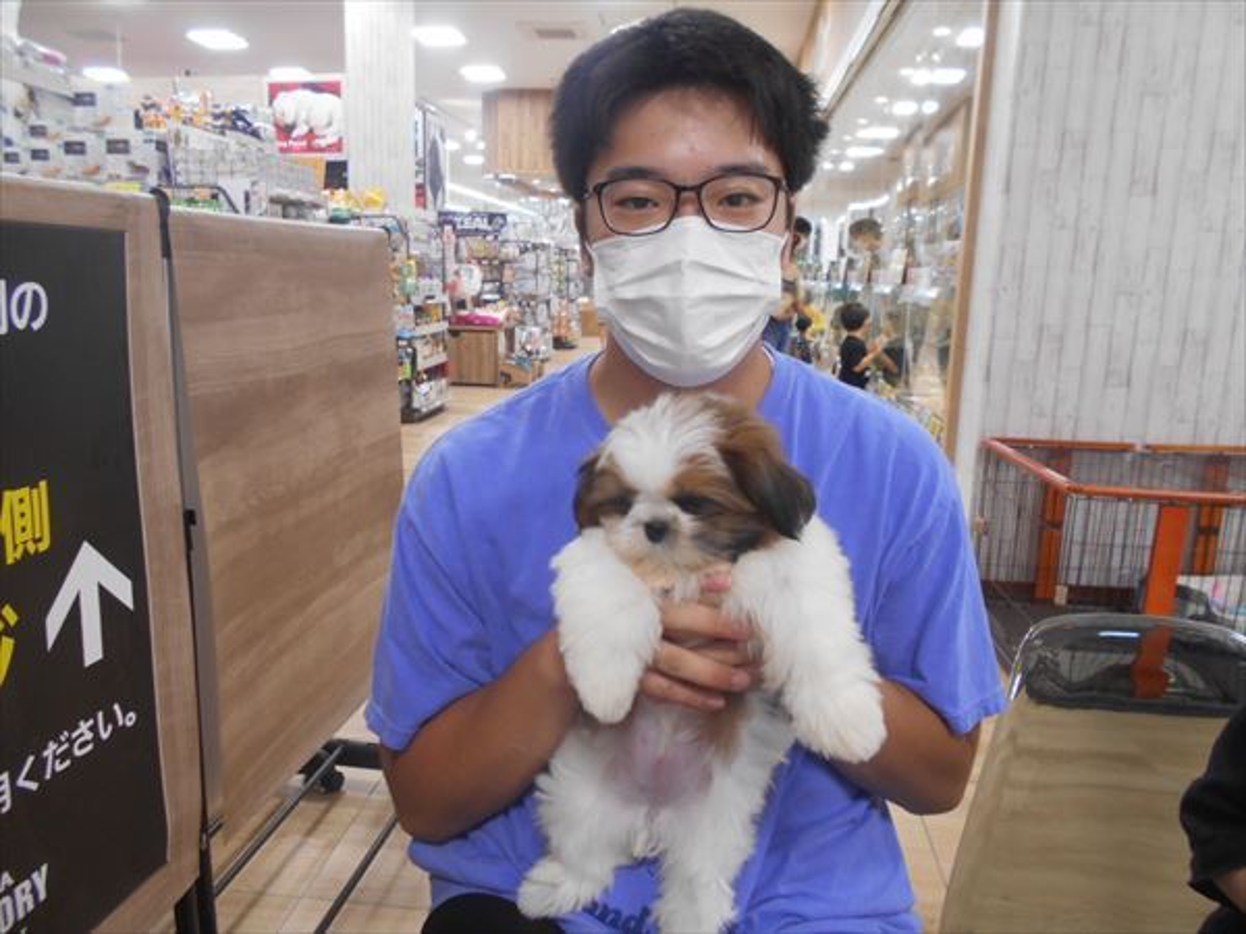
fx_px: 936
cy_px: 467
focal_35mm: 26
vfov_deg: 53.1
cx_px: 623
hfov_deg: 67.3
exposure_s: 1/30
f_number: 3.2
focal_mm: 4.6
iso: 200
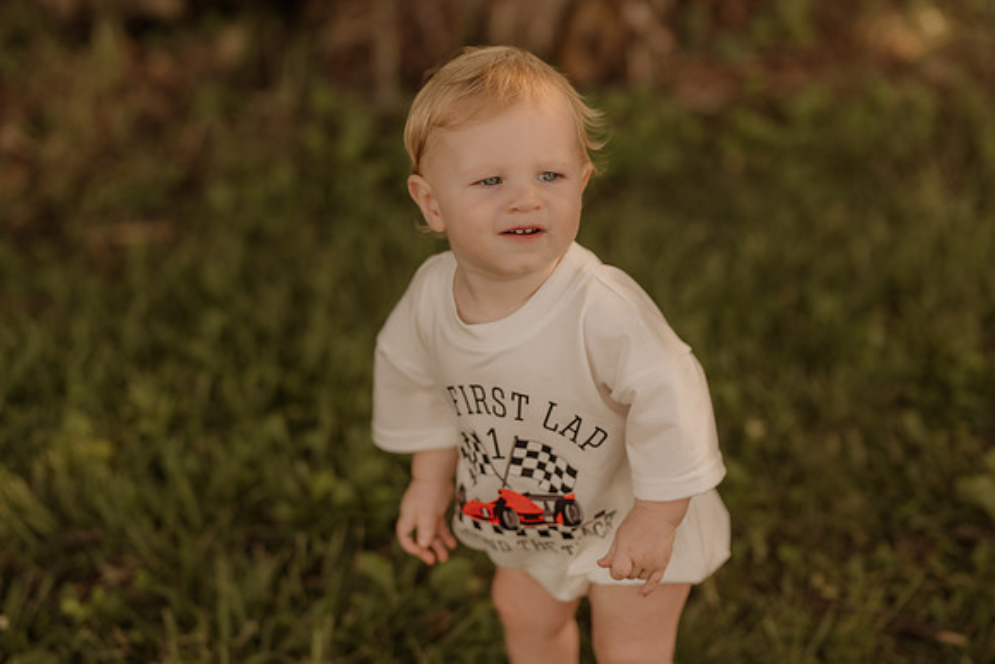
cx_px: 498
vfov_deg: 16.1
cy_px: 332
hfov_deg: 23.9
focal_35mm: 85
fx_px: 2350
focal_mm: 85
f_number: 2
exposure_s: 1/1250
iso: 250
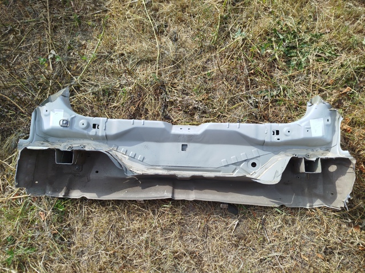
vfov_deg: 81.7
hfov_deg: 98.2
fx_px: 158
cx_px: 182
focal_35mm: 15
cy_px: 136
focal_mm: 5.31
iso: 50
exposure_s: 1/597
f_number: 1.7
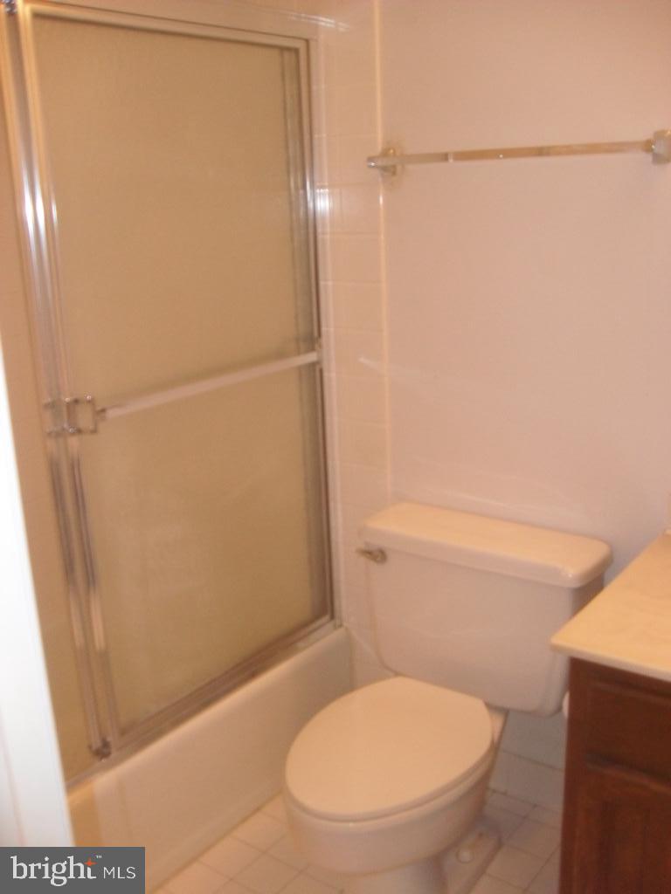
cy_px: 447
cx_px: 336
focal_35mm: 35
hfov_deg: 40.7
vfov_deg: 52.6
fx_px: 905
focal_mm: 6.2
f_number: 2.8
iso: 400
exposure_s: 1/45
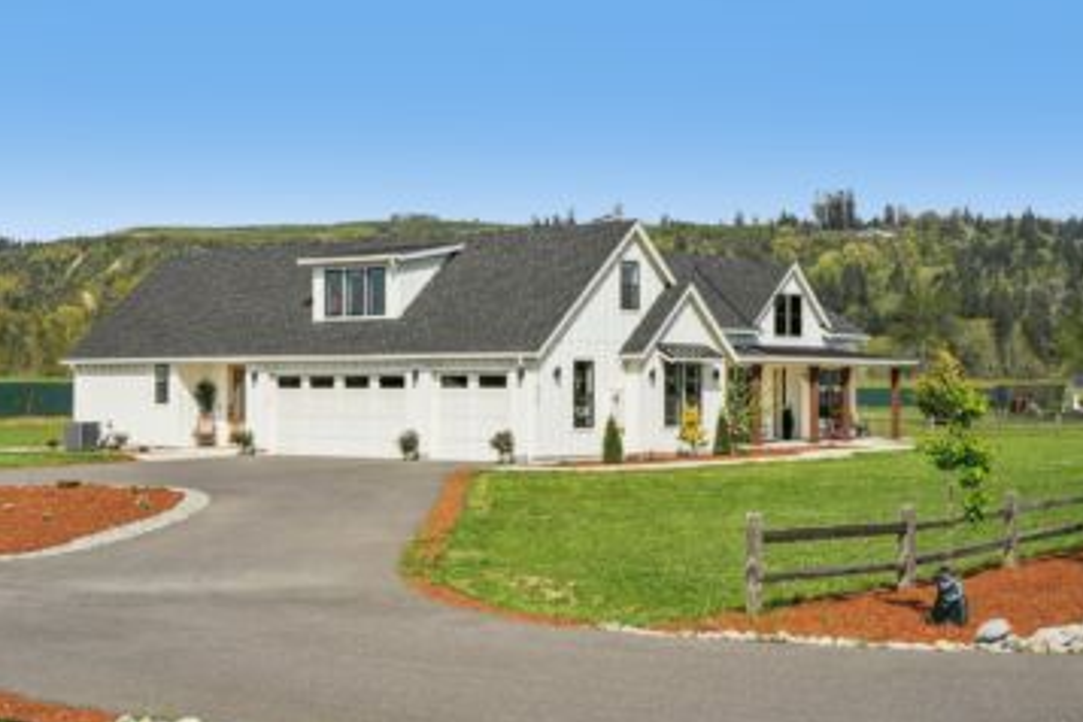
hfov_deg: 35.6
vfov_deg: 24.2
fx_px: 1685
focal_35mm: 56
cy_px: 381
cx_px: 504
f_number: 8
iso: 400
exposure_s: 1/2000
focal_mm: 50
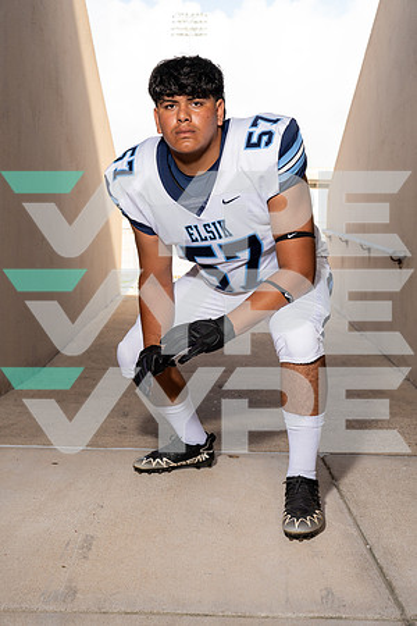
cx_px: 208
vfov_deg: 43.6
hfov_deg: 29.9
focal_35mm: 45
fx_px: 782
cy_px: 313
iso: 200
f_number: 5.6
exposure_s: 1/250
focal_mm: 45
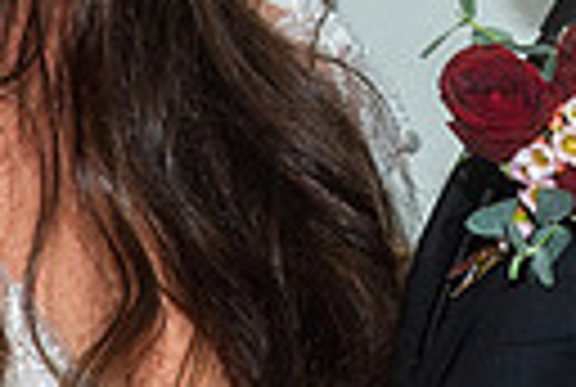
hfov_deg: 5.3
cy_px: -241
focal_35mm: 384
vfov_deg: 3.6
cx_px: 576
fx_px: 6158
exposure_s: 1/200
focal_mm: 85
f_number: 5.6
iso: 250
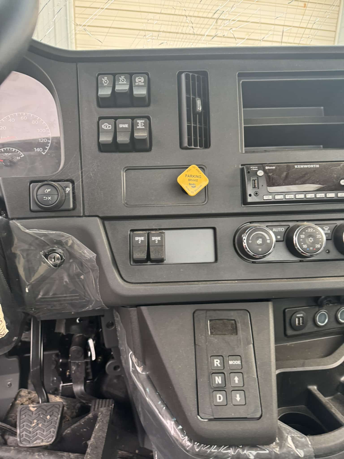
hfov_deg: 56.8
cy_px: 230
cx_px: 172
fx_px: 318
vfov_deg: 71.6
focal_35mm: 24
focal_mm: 6.76
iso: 200
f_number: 1.78
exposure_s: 1/92
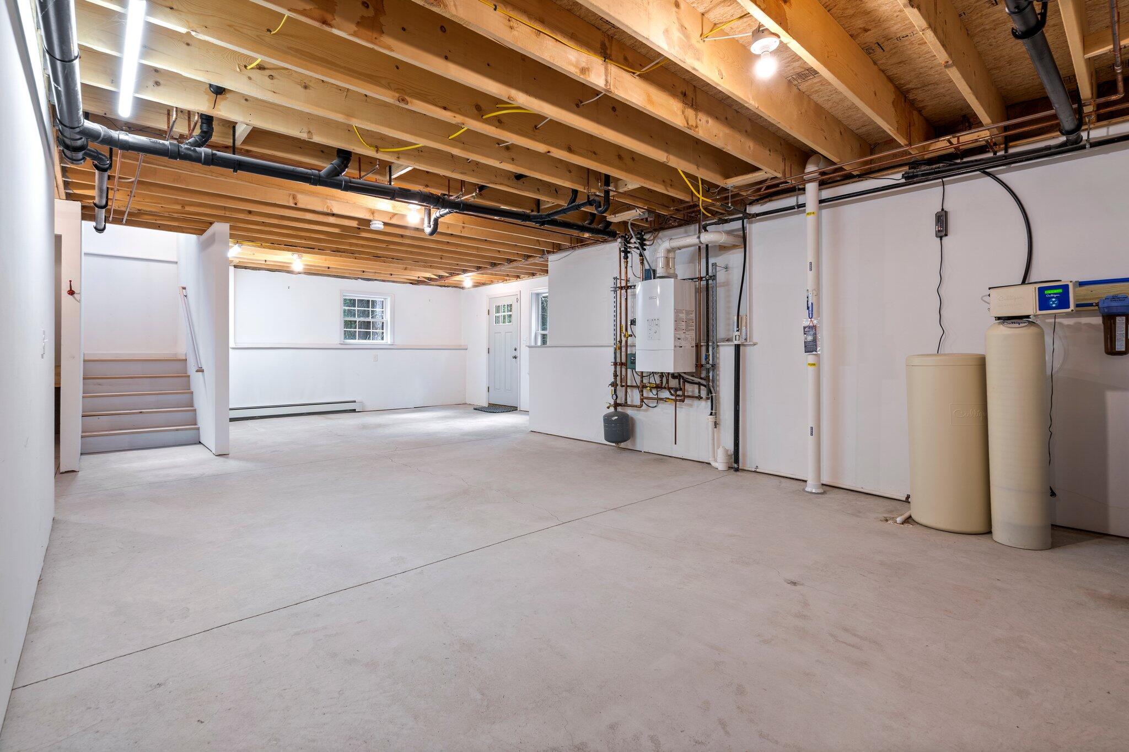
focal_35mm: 16
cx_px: 564
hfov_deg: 96.7
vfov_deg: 73.7
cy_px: 376
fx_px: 502
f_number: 9
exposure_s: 2
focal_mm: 16
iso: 80
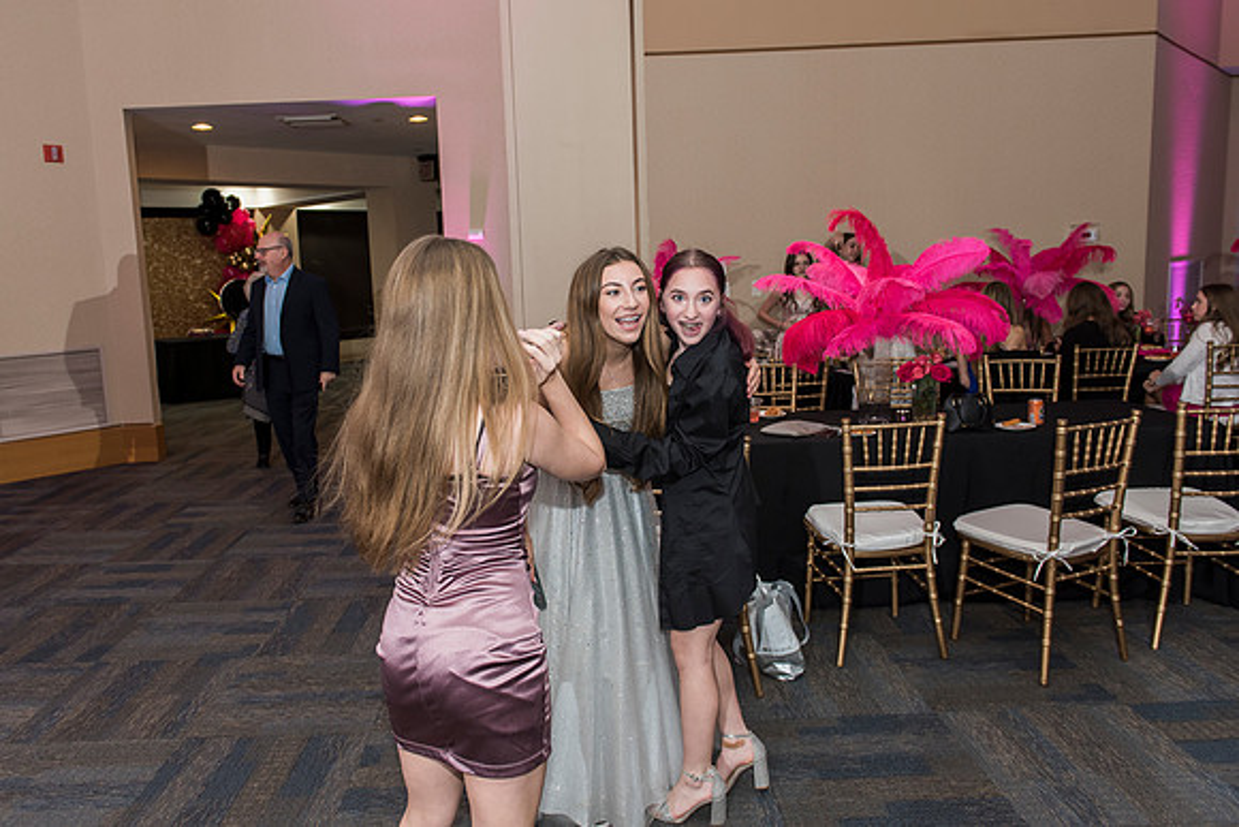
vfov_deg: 49.7
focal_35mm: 26
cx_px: 571
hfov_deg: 69.5
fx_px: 891
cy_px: 381
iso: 800
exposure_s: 1/100
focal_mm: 24
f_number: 4
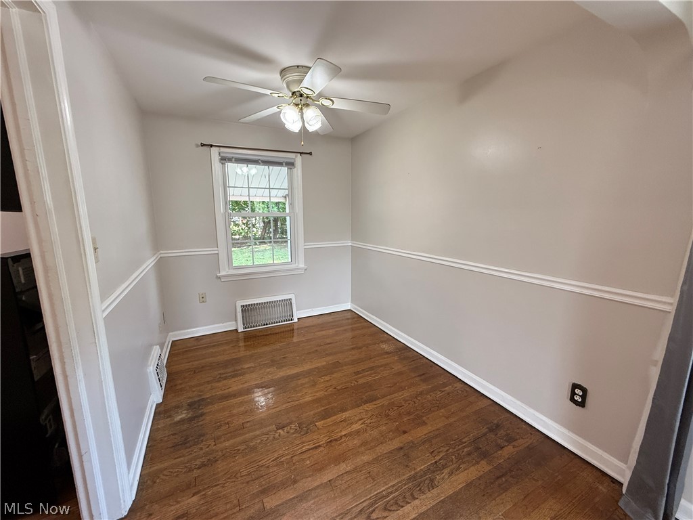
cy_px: 260
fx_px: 280
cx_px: 346
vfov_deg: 85.7
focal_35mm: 14
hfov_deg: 102.1
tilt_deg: -9.5
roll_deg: -0.1
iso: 250
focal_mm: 2.22
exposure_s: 1/120
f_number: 2.2
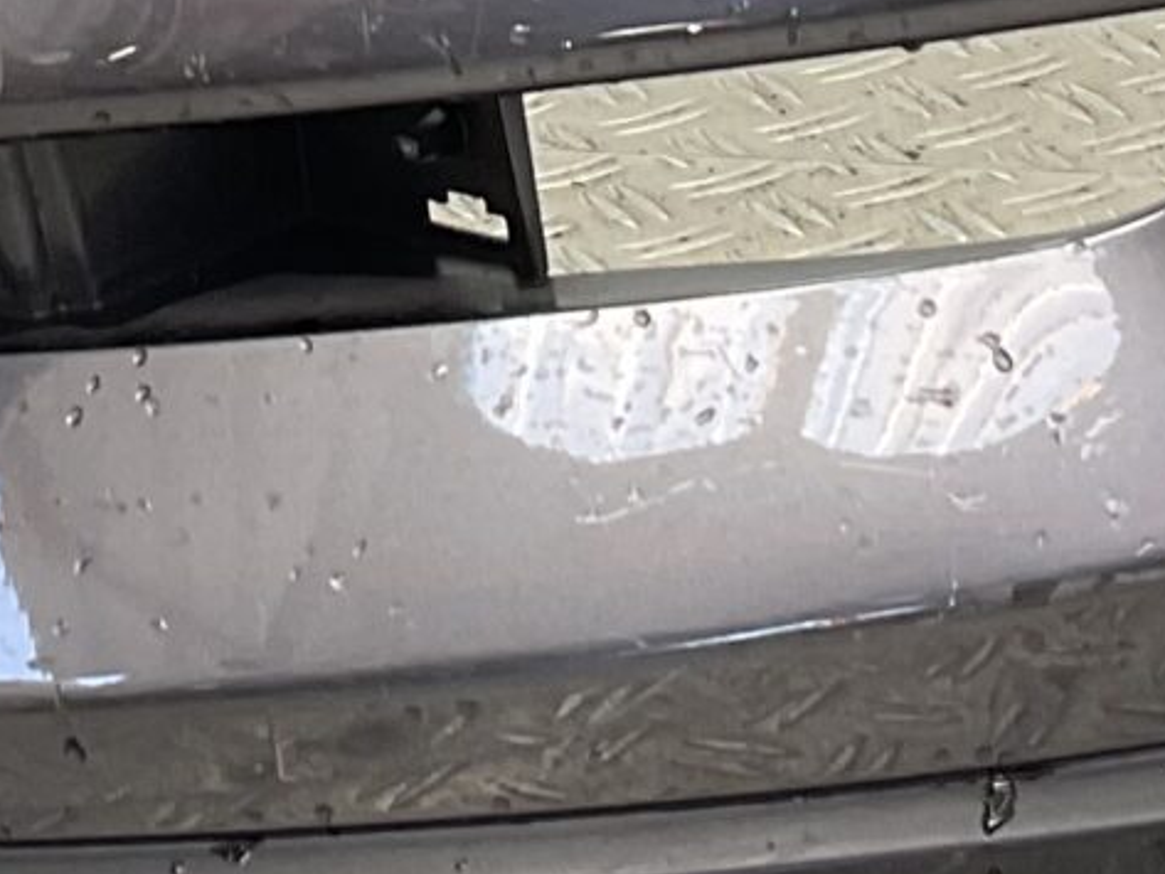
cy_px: -576
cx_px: 293
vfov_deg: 9.1
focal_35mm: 157
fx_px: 5285
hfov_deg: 12.5
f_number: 1.8
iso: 25
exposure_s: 1/100
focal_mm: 3
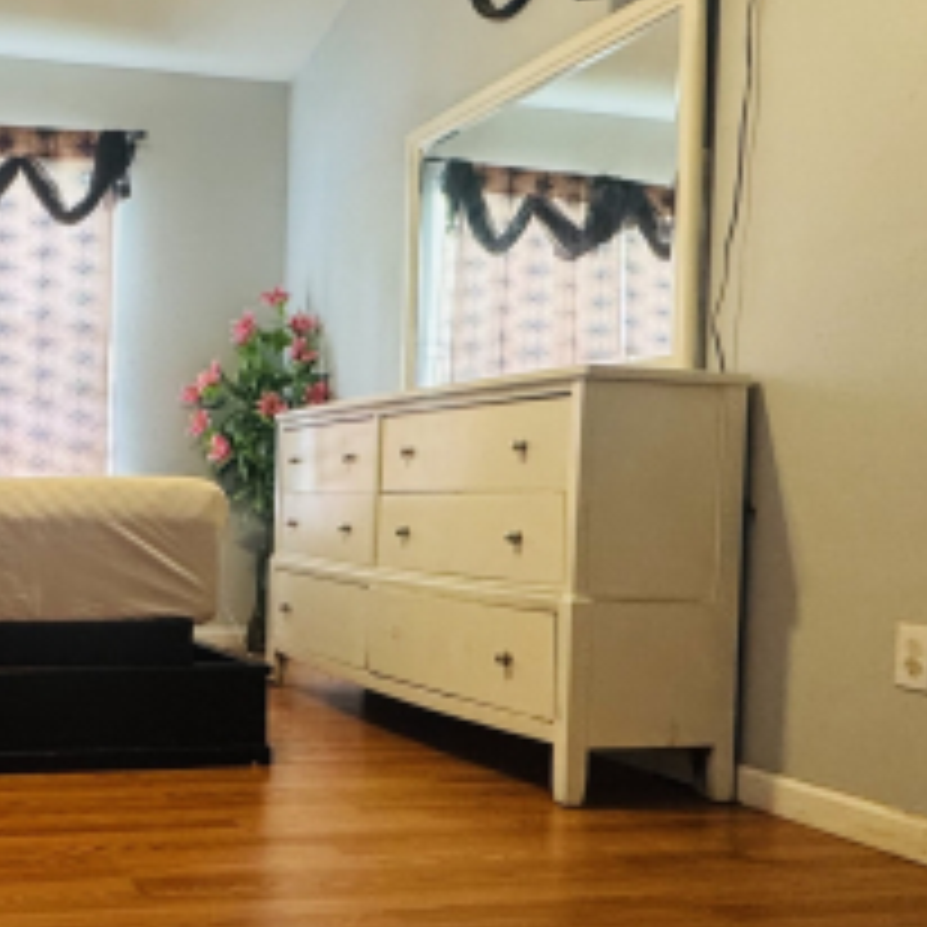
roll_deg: -0.9
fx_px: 1212
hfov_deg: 38.6
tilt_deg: -1.8
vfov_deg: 41.8
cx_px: 70
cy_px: 526
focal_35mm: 40
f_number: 2.2
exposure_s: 1/60
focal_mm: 2.22
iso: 400
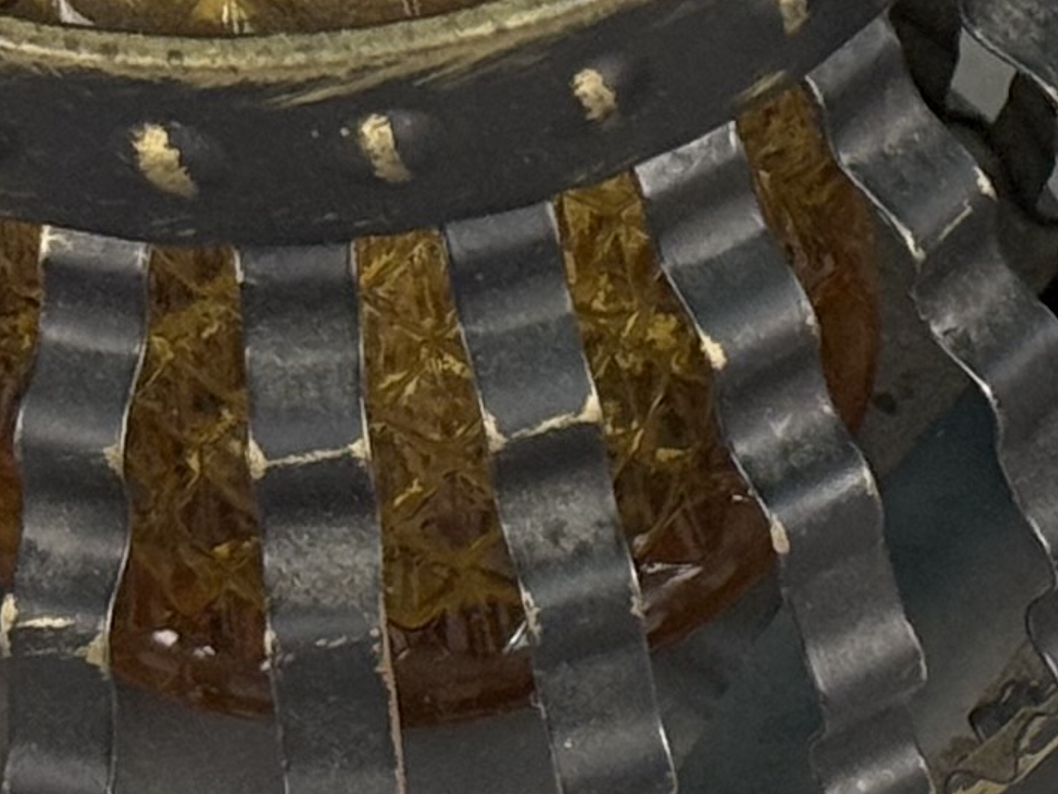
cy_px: -22
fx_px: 8345
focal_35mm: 273
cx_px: 1439
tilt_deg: -48.8
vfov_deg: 5.4
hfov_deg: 7.2
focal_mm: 6.76
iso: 80
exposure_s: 1/60
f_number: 1.78
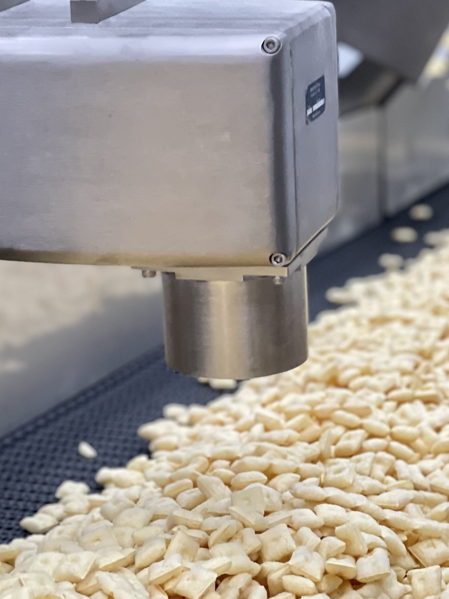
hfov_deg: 12.1
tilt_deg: -15.1
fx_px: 2110
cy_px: 181
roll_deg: +5.6
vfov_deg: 16.1
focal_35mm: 122
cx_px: 137
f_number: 2.2
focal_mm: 7.5
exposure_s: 1/121
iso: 160
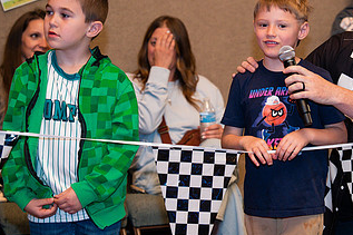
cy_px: 127
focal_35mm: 149
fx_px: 1460
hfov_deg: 13.7
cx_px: 287
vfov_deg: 9.2
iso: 800
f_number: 2.8
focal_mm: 70
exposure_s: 1/250
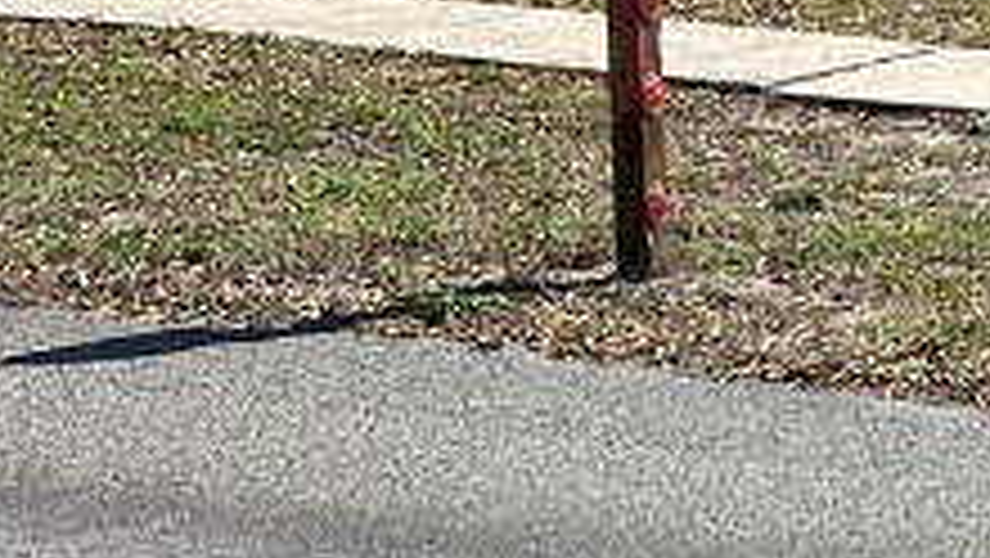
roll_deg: -0.8
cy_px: -36
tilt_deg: -6.0
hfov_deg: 13.6
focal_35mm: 132
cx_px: 2034
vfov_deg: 9.1
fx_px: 3467
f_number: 1.5
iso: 50
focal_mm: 5.7
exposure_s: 1/4115
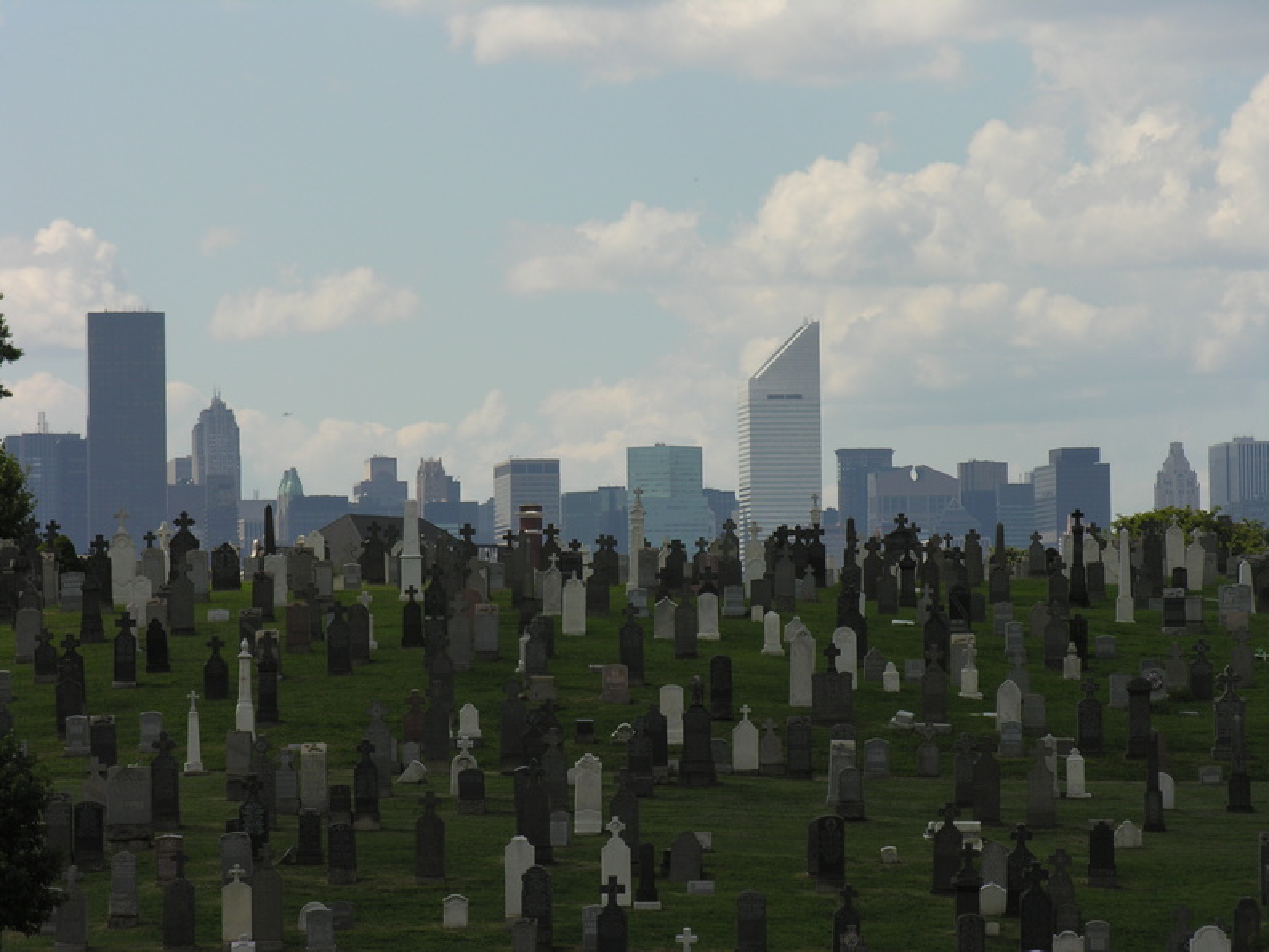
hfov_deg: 10.3
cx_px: 634
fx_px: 7039
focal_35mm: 192
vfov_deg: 7.7
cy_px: 476
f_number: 4.6
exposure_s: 1/625
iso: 50
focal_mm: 49
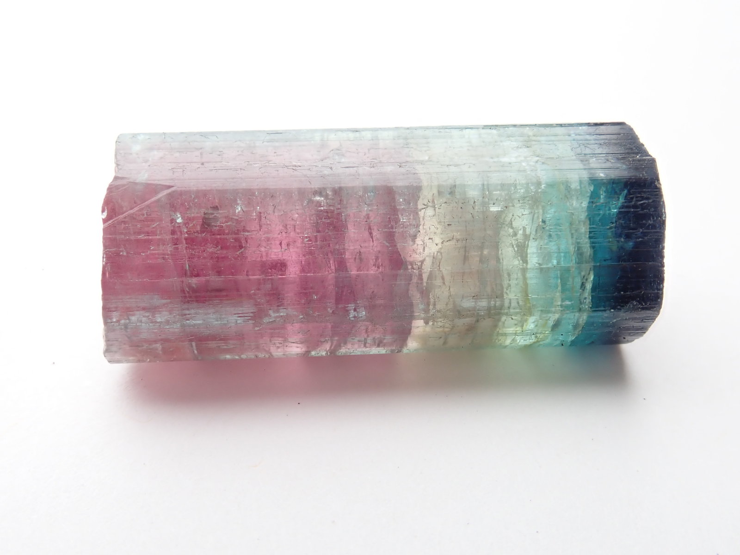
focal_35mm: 35
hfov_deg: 52.6
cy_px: 278
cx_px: 370
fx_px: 748
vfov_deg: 40.7
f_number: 3.5
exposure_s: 1/125
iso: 160
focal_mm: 6.42
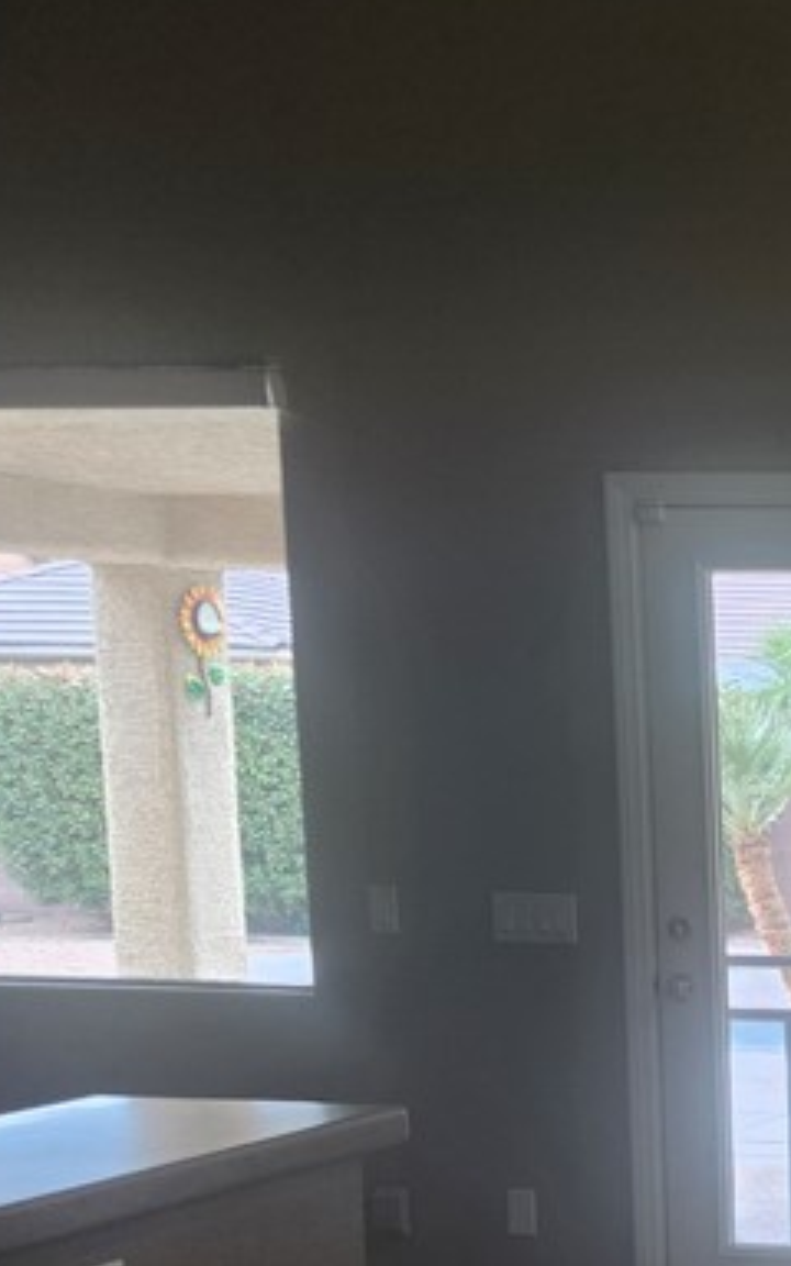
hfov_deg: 16.6
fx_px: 2242
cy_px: 1114
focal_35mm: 65
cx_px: 1430
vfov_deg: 30.3
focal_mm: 5.54
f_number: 1.8
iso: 64
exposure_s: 1/120
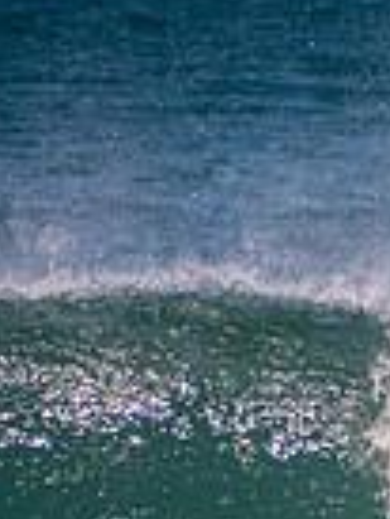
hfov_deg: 0.6
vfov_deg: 0.8
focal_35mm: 2447
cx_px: 897
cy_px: 563
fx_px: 36702
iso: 200
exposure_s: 1/1250
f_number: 5.6
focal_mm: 400
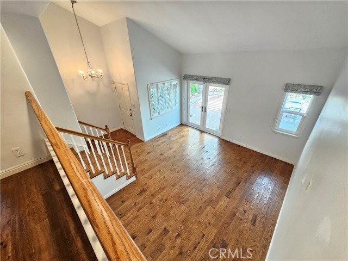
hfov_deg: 106.2
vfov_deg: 89.9
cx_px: 174
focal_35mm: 13
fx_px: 131
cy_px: 130
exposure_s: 1/60
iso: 200
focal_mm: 2.2
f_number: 2.2
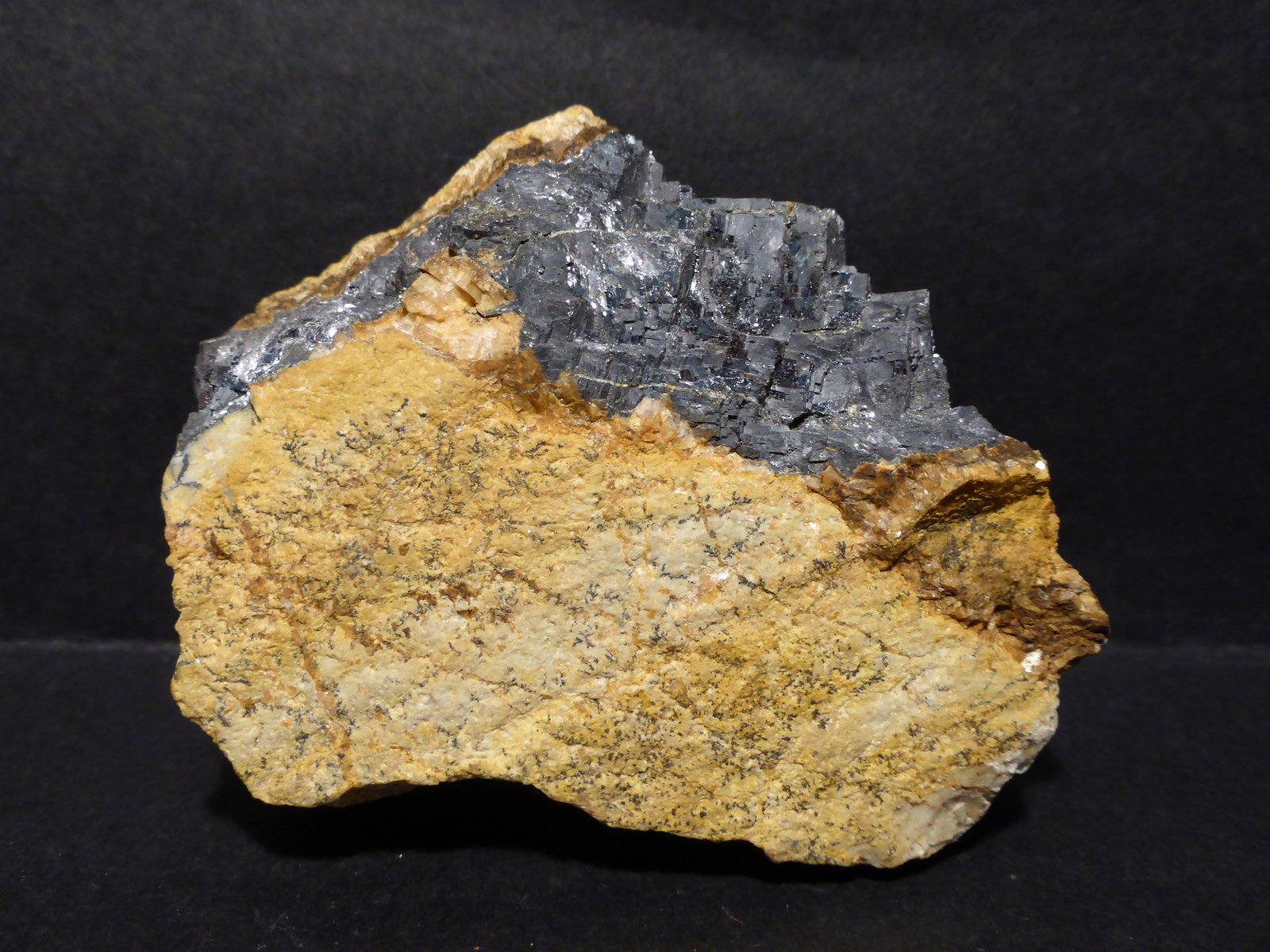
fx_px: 1468
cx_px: 635
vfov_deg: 36.0
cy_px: 476
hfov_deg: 46.8
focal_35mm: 40
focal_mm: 6.9
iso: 400
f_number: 3.9
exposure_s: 1/25
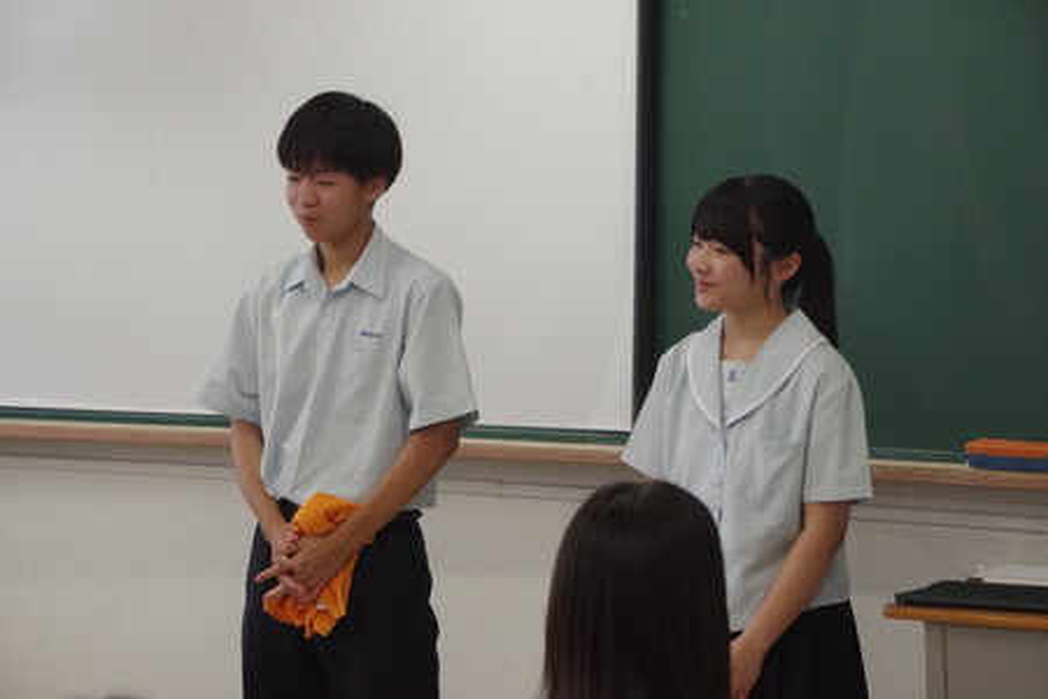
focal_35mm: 132
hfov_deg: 15.5
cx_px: 524
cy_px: 350
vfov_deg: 10.4
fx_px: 3842
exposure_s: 1/160
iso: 1600
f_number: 8
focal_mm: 88
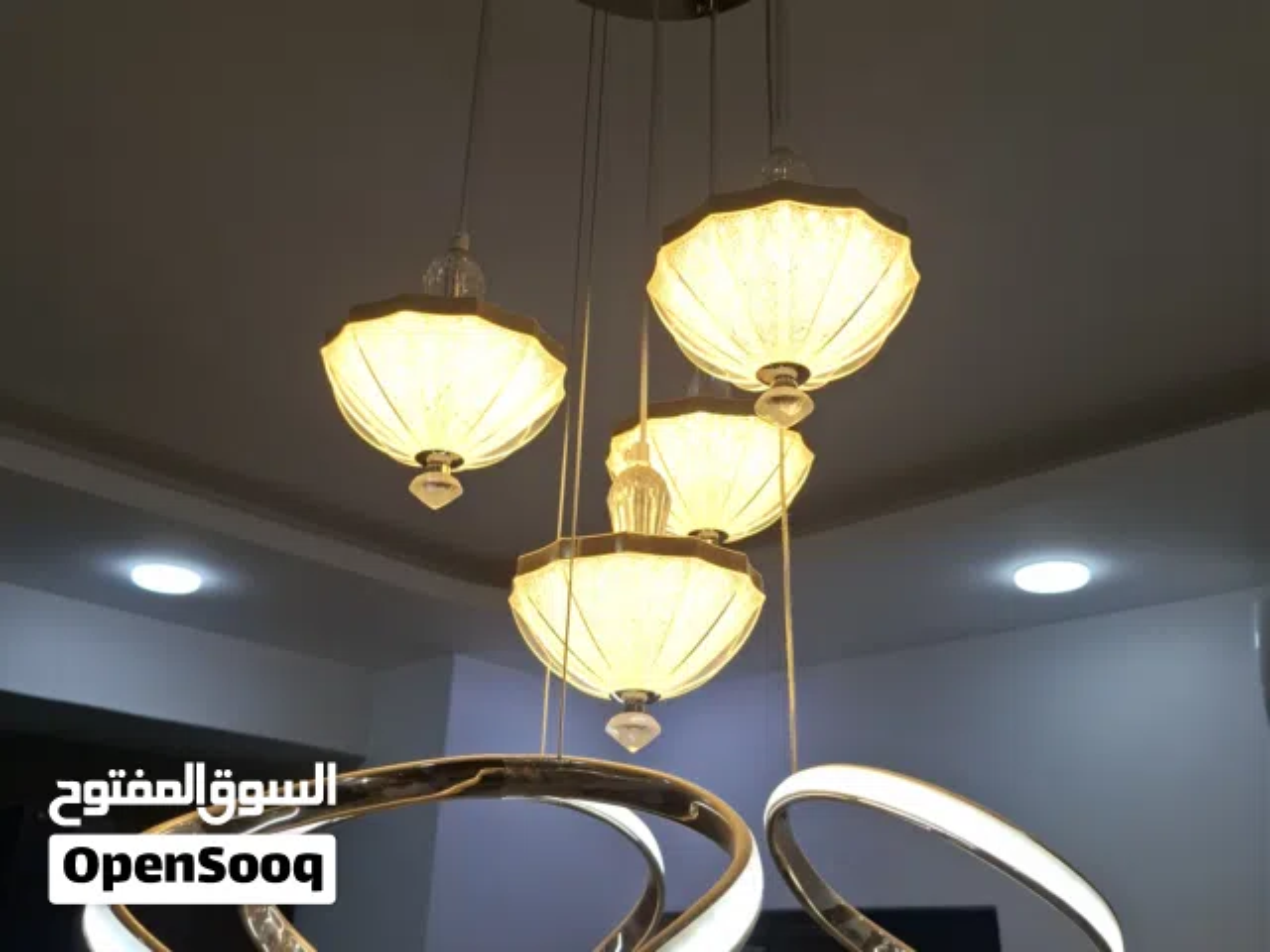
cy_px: 476
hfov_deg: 73.9
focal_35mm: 23
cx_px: 635
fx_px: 844
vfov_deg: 58.9
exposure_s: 1/672
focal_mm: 5.54
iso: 50
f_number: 1.8
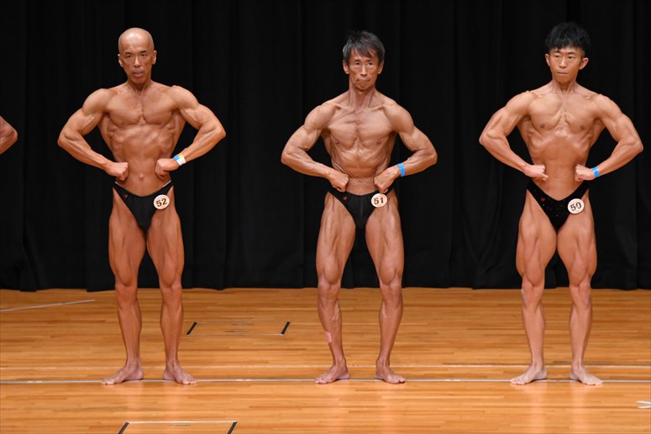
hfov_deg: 7.6
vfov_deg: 5.1
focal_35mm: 270
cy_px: 217
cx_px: 326
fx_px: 4880
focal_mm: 180
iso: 3200
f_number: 5.6
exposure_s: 1/400
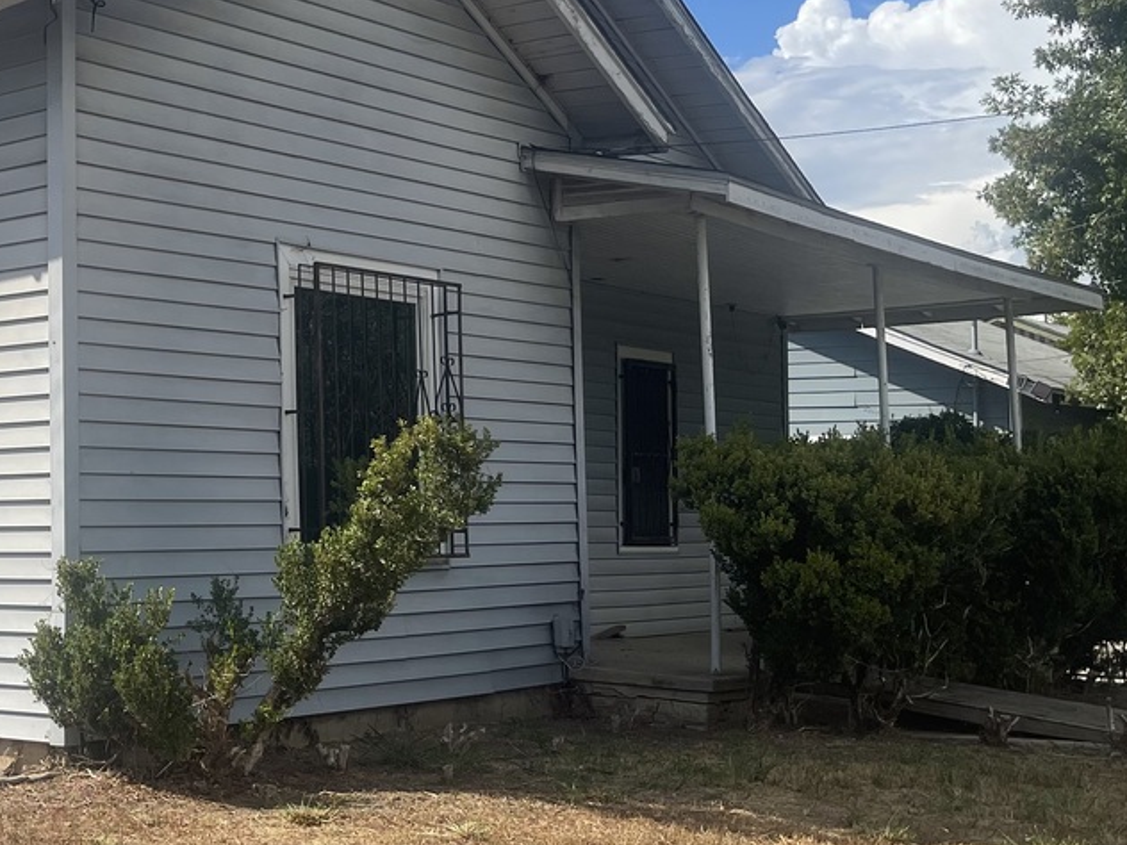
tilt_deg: +3.6
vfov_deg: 25.6
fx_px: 1856
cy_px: 362
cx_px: 45
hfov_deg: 31.6
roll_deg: -0.5
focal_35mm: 57
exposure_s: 1/4348
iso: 32
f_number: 1.6
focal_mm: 5.1
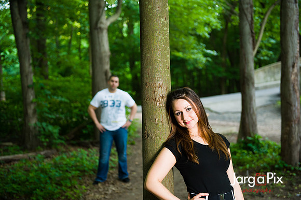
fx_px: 485
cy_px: 100
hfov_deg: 34.5
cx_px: 150
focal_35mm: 58
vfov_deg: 23.4
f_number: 3.2
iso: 800
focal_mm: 58
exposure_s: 1/100
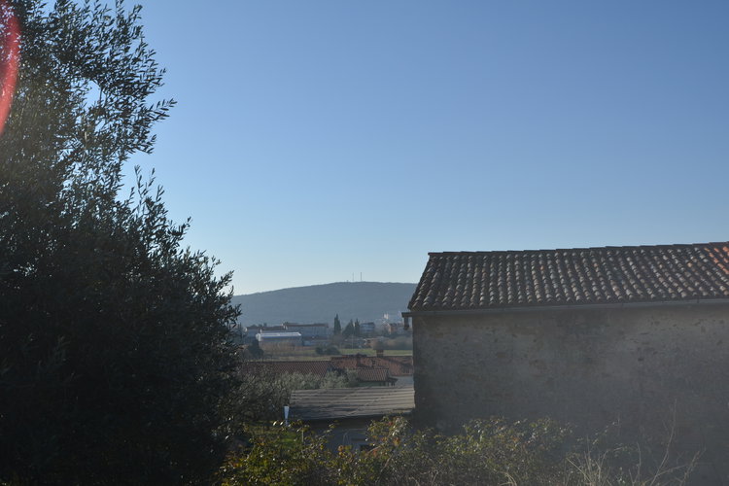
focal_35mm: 36
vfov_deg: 36.9
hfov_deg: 53.1
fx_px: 729
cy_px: 243
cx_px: 364
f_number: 10
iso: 100
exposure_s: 1/400
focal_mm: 24
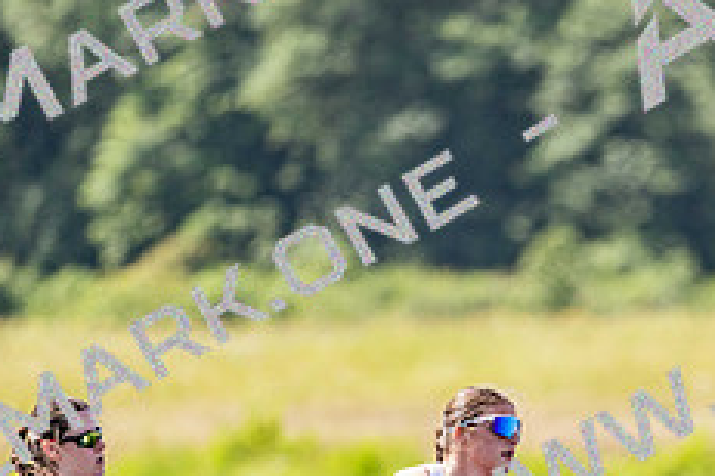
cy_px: 564
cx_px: 802
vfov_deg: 1.4
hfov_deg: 2.1
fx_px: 19959
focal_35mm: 1005
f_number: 4.5
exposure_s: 1/2500
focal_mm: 400
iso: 360
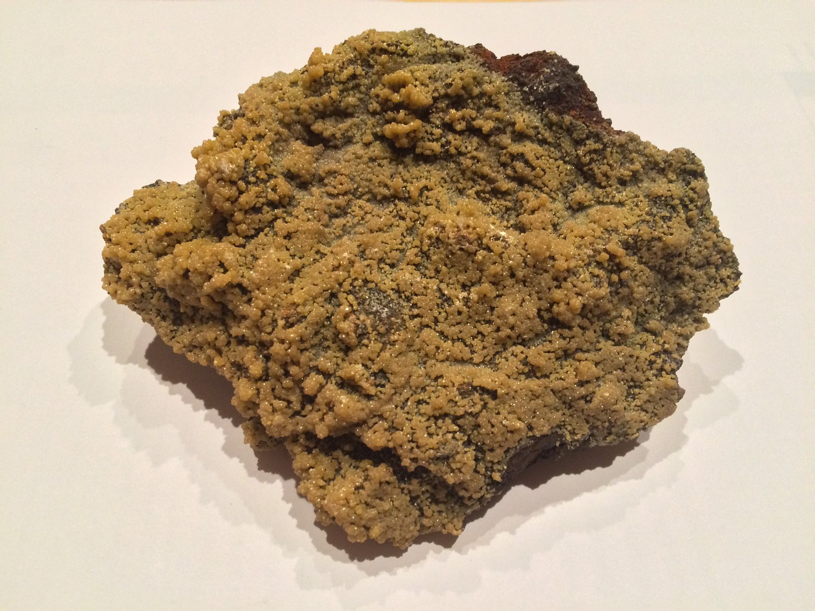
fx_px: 683
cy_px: 306
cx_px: 408
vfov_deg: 48.2
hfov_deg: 61.7
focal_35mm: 29
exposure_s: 1/24
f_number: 2.2
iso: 320
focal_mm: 4.15
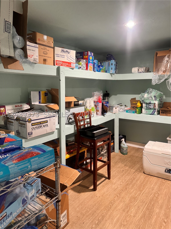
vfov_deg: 71.6
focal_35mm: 24
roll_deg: -1.4
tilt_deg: -13.3
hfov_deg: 56.8
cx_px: 86
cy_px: 114
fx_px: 158
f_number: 1.78
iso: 400
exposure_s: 1/60
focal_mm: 6.76
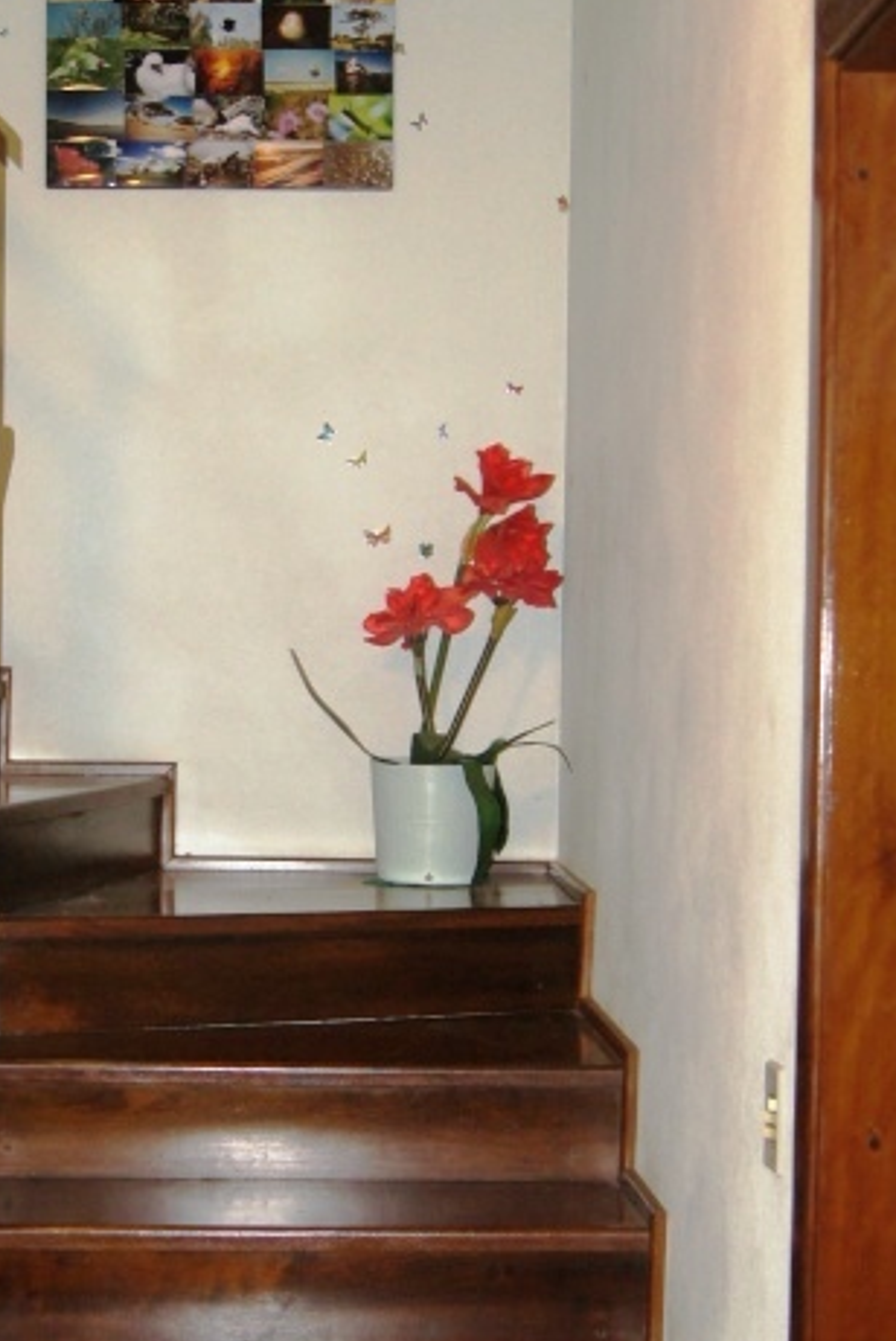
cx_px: 262
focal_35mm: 60
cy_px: 736
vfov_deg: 33.4
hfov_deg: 22.5
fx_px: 2236
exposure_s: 1/60
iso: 320
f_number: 3.5
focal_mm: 18
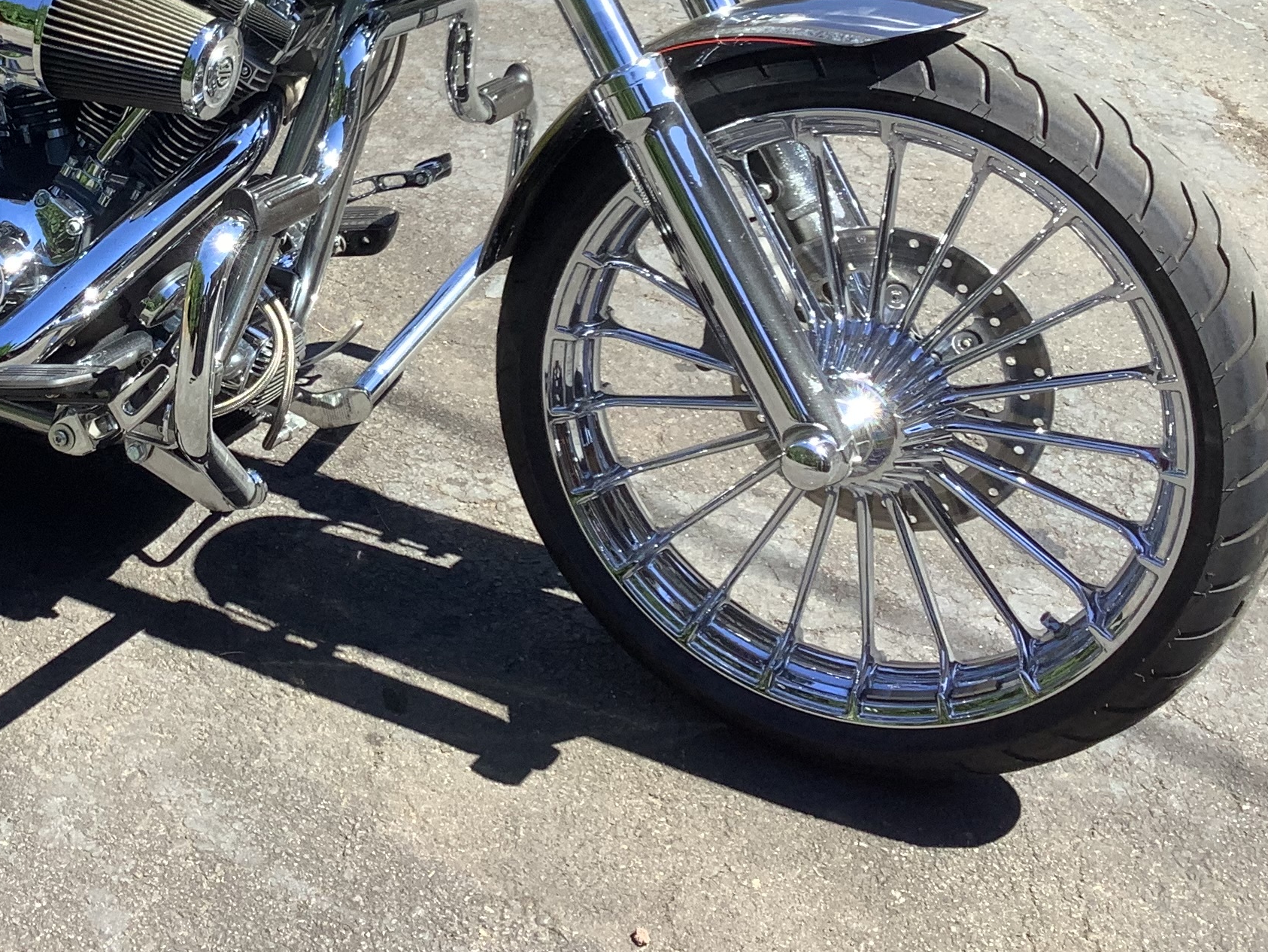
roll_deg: +0.4
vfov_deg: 24.1
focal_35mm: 60
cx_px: 184
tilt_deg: -33.6
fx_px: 2198
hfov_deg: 31.0
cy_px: 208
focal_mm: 3.3
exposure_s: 1/386
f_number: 2.4
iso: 25
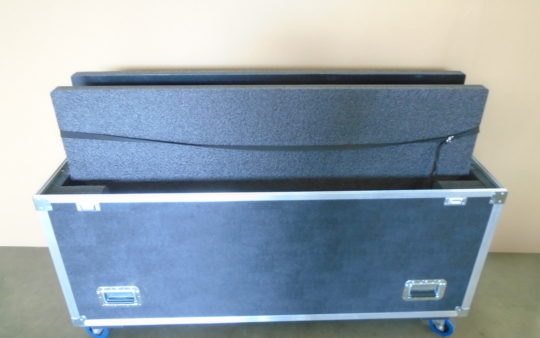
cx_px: 274
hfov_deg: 66.5
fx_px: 412
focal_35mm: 28
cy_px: 171
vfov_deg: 44.6
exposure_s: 1/13
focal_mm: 4.6
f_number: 3.2
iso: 400
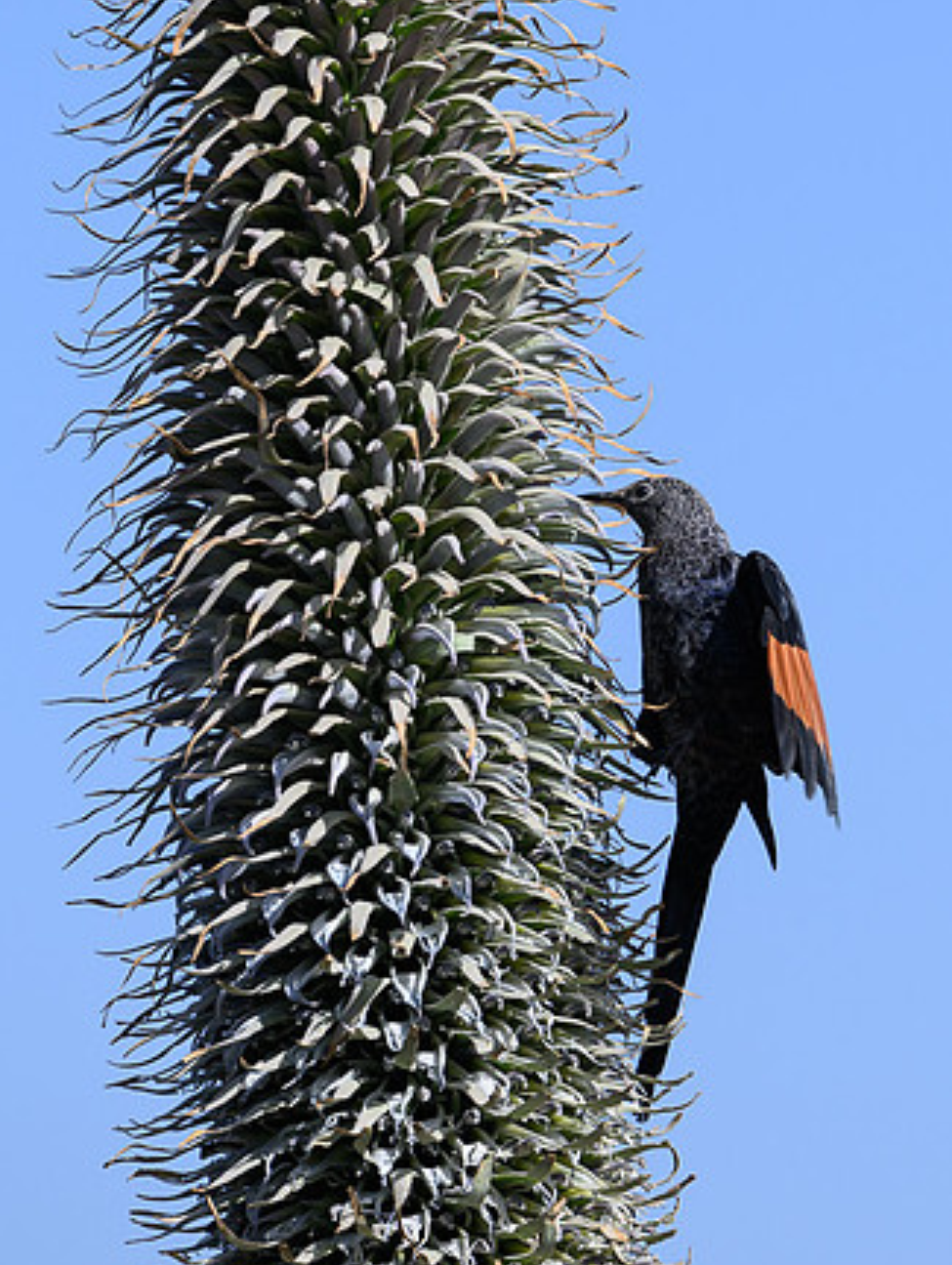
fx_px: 42452
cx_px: 651
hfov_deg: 1.3
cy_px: 550
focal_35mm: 1160
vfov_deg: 1.7
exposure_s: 1/2000
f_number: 5
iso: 200
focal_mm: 560
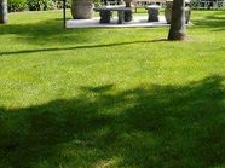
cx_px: 214
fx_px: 454
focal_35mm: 70
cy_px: -3
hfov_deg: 26.6
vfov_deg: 20.3
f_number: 3.2
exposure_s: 1/500
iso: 80
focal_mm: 4.6
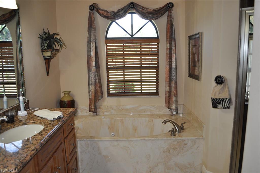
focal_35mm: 27
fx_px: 195
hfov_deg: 67.5
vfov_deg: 47.8
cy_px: 86
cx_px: 130
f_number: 3.5
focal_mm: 18
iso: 400
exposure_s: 1/160
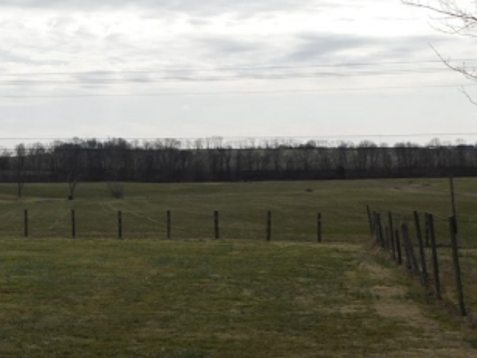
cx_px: -7
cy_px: 155
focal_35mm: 78
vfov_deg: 18.9
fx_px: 1075
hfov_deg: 23.9
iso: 125
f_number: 7
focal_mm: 6.3
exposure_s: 1/500
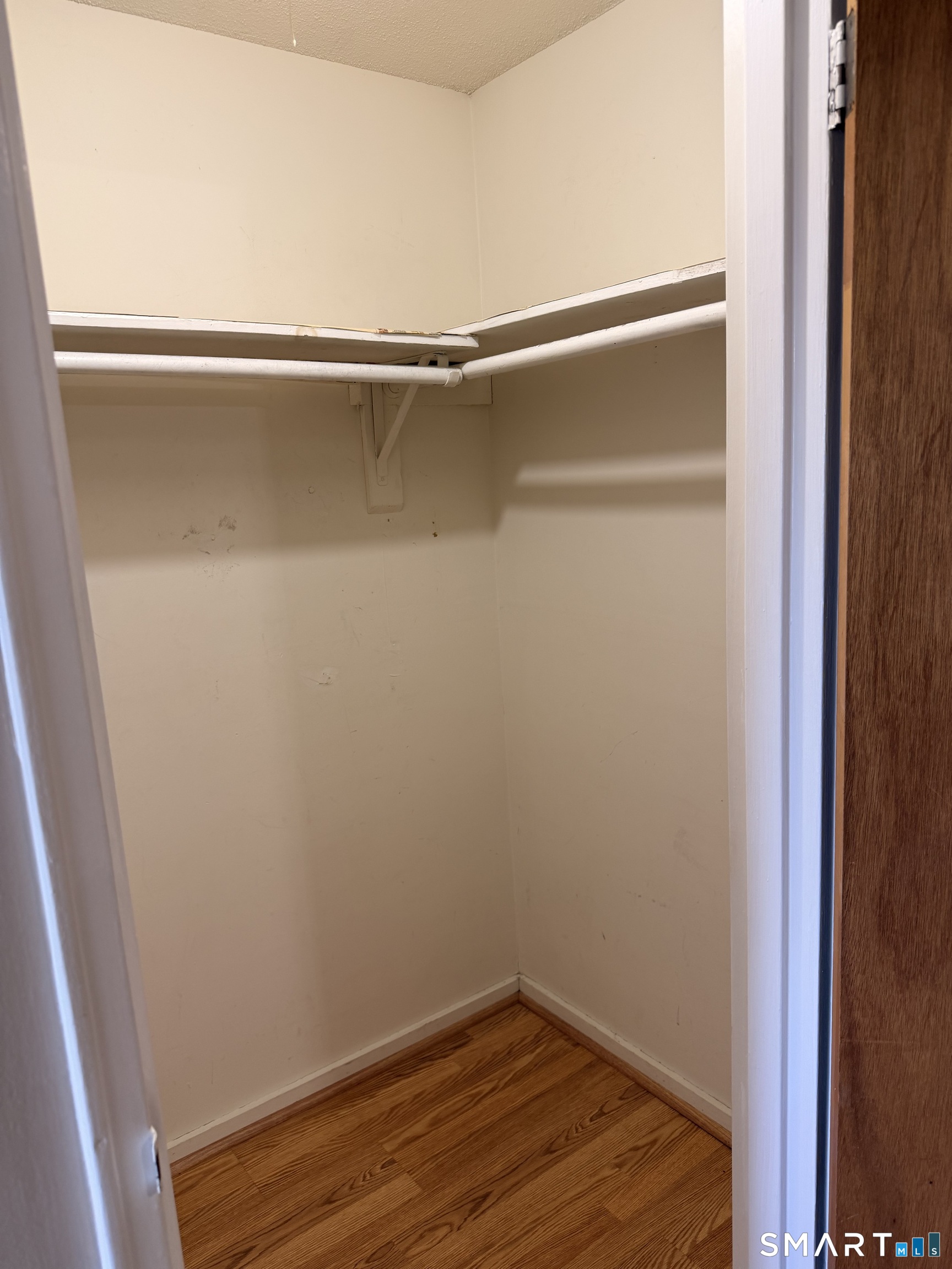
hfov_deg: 56.8
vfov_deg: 71.6
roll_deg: +3.1
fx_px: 880
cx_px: 476
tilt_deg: -11.1
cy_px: 634
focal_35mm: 24
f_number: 1.78
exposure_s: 1/60
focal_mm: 6.76
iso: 125
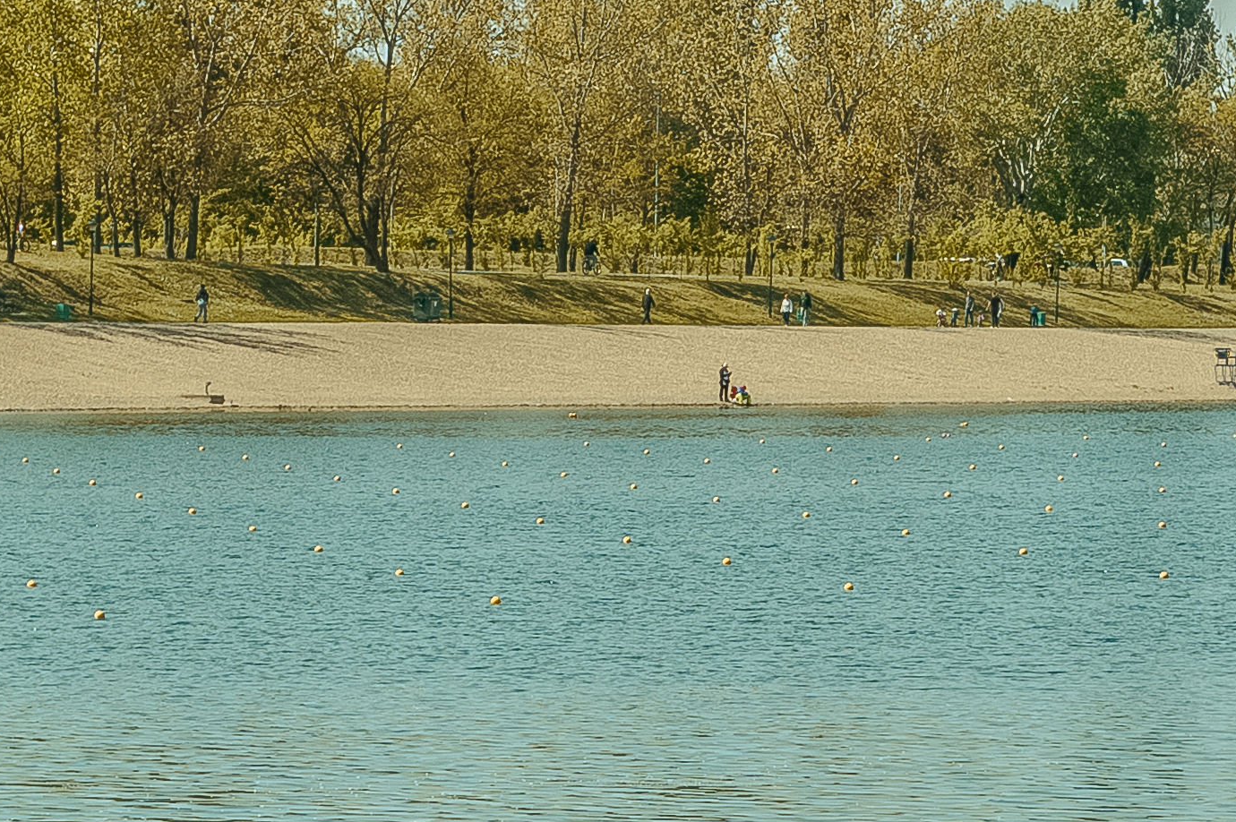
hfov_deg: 8.5
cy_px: 1499
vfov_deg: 5.6
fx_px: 8268
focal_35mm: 241
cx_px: 718
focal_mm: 55
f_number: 8
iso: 100
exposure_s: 1/500
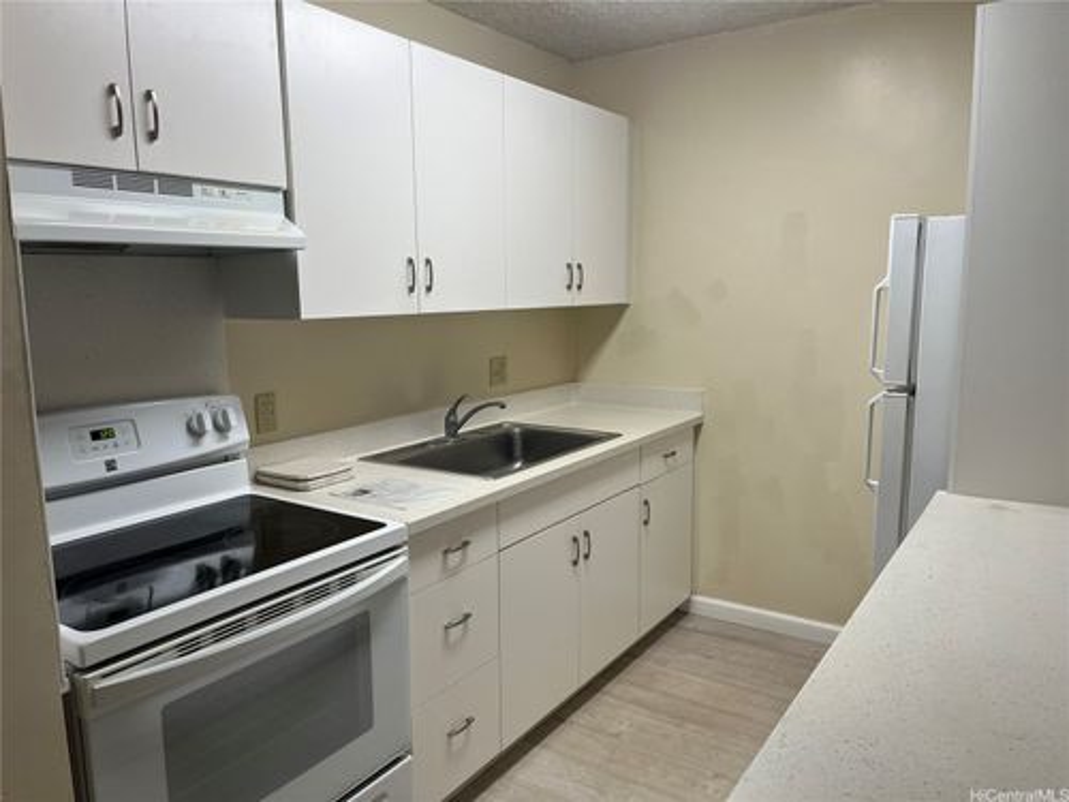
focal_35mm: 26
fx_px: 803
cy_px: 401
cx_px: 534
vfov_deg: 53.1
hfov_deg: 67.3
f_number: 1.6
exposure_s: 1/120
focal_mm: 5.1
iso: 80
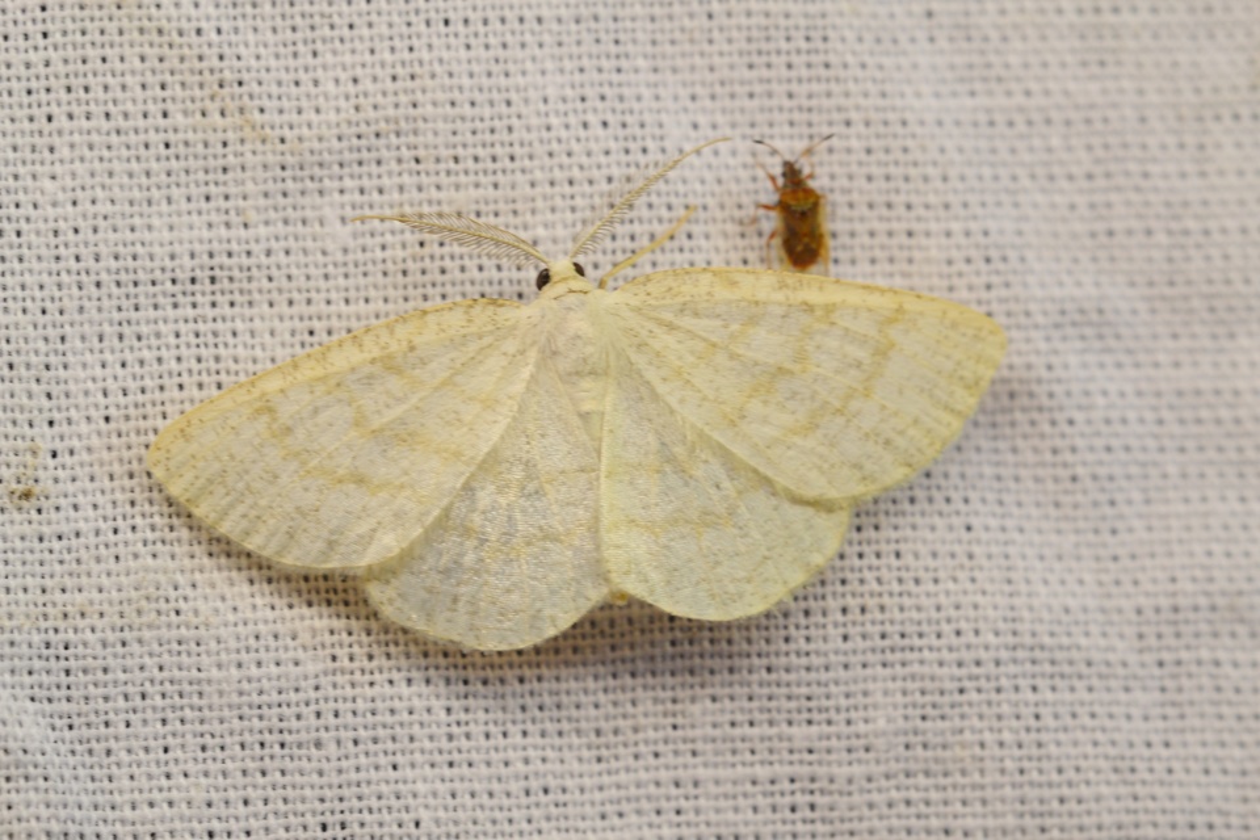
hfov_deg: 7.4
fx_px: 9712
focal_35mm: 278
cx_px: 630
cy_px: 420
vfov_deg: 5.0
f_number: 7.1
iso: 400
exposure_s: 1/125
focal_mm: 185
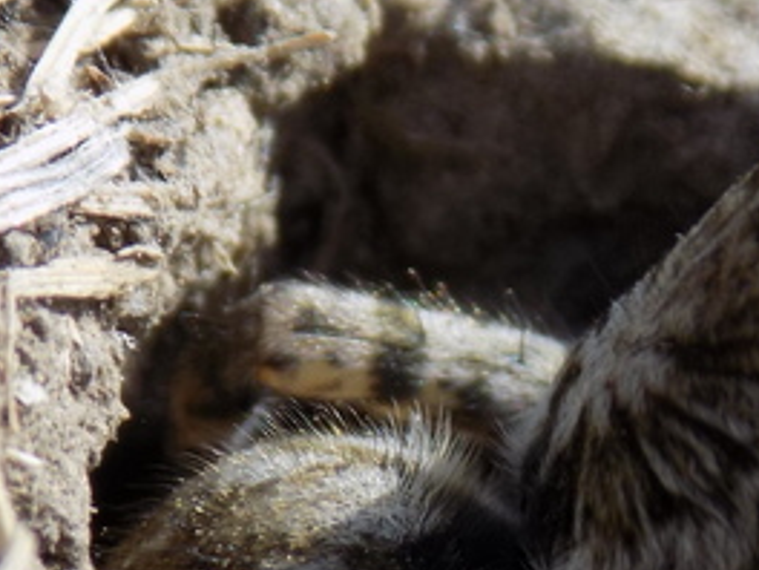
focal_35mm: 381
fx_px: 8354
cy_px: 403
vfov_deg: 3.9
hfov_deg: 5.2
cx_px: 689
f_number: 4.8
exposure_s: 1/320
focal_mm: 20.9
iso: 80
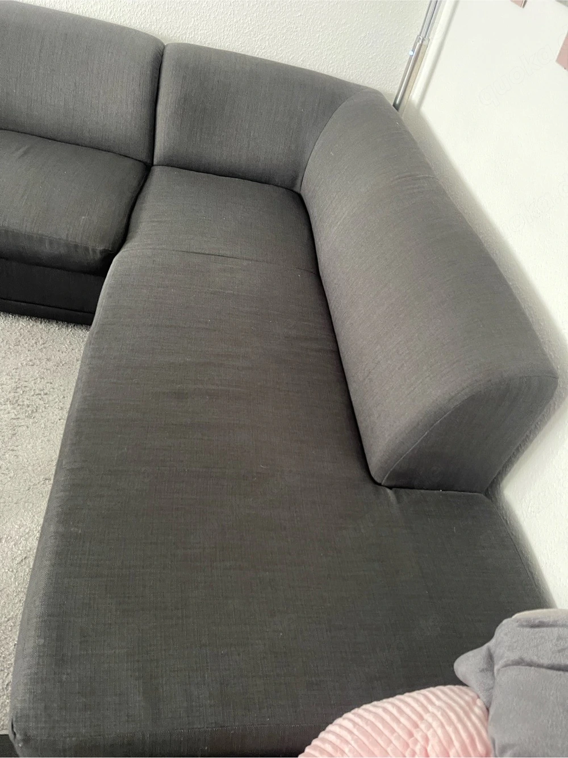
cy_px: 379
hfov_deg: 54.9
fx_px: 547
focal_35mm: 25
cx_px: 284
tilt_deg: -40.0
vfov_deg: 69.4
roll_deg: -16.4
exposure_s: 1/35
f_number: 1.6
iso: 640
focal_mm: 5.1
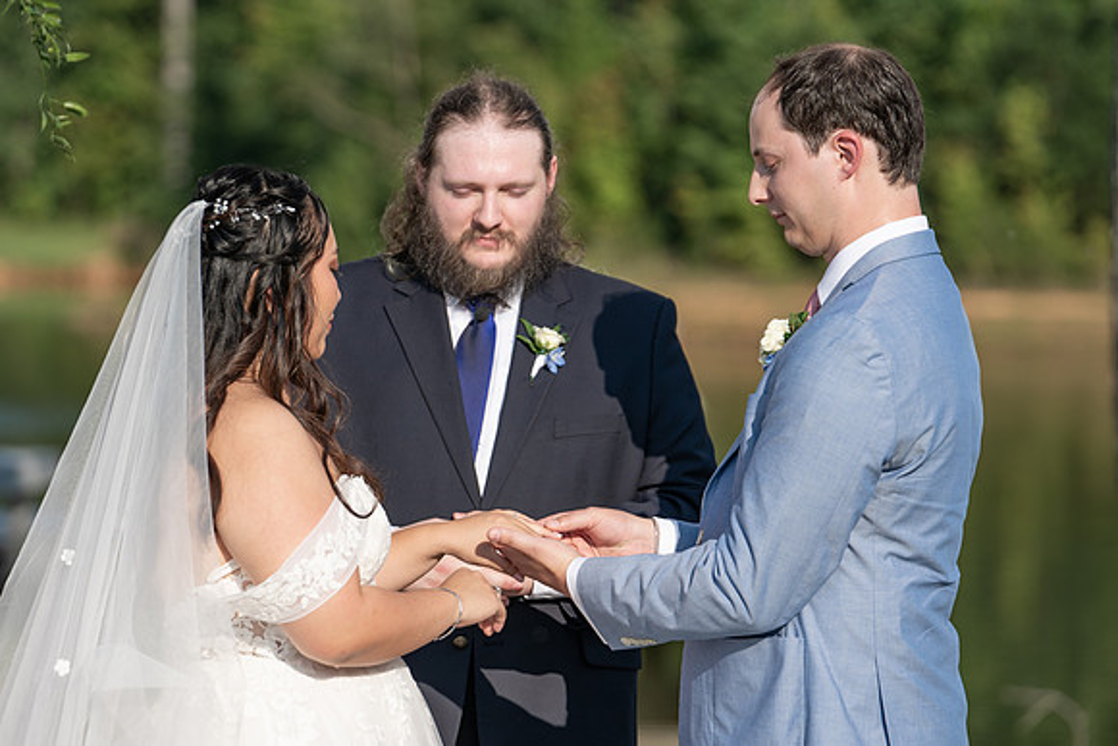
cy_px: 407
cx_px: 444
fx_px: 6643
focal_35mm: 214
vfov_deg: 6.4
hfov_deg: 9.6
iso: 100
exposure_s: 1/1000
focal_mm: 173
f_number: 4
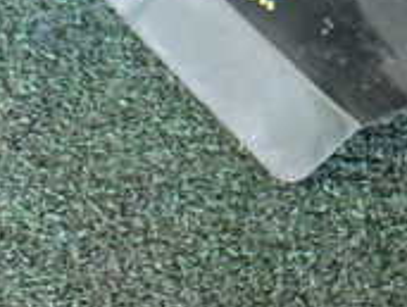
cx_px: 476
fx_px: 1237
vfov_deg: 13.1
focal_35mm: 105
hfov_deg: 17.9
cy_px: -205
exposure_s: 1/125
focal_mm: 5.4
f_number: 2.3
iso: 800
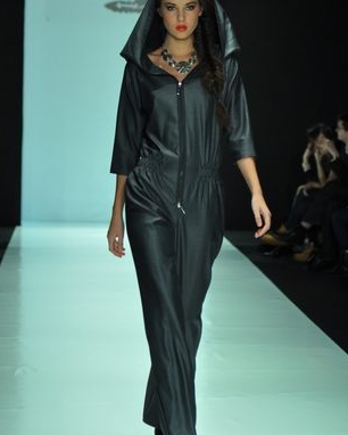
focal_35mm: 153
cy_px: 205
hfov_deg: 10.1
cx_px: 184
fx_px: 1968
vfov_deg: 12.6
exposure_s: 1/200
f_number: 4
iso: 1000
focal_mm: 80
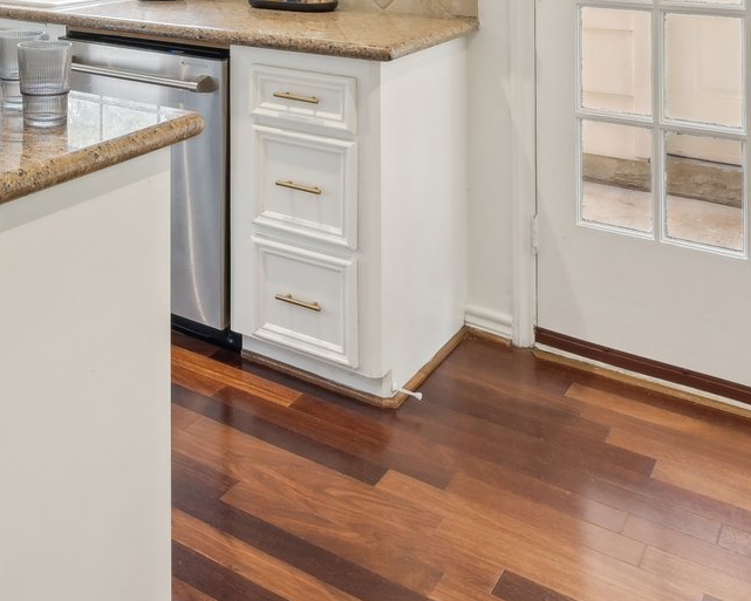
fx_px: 934
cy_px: -134
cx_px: 120
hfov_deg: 41.4
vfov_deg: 30.0
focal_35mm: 42
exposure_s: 1/15
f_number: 8
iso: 400
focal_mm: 14
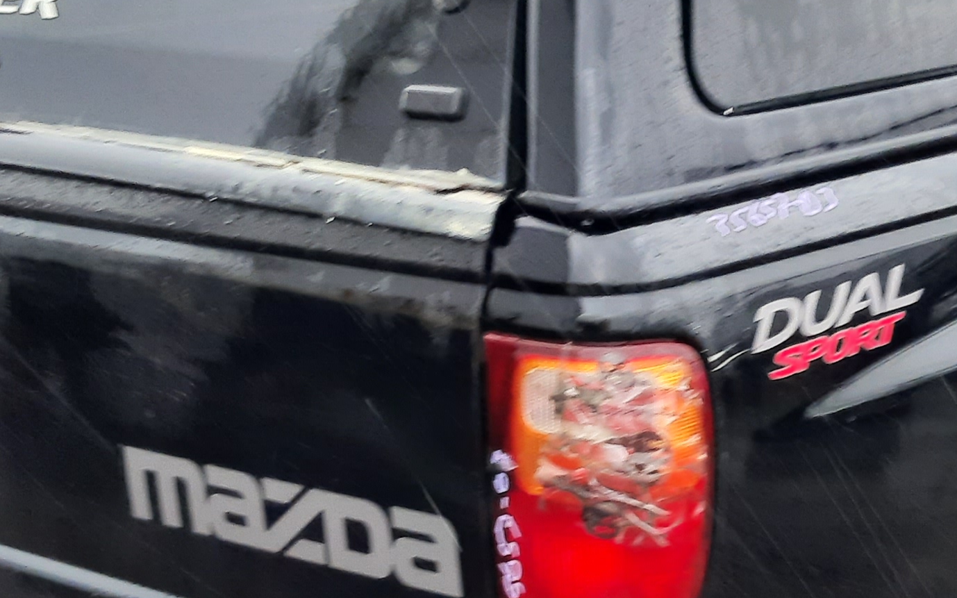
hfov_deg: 25.7
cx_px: 656
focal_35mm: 80
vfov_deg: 16.3
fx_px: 2086
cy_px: 345
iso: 50
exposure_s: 1/60
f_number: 1.7
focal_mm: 3.92
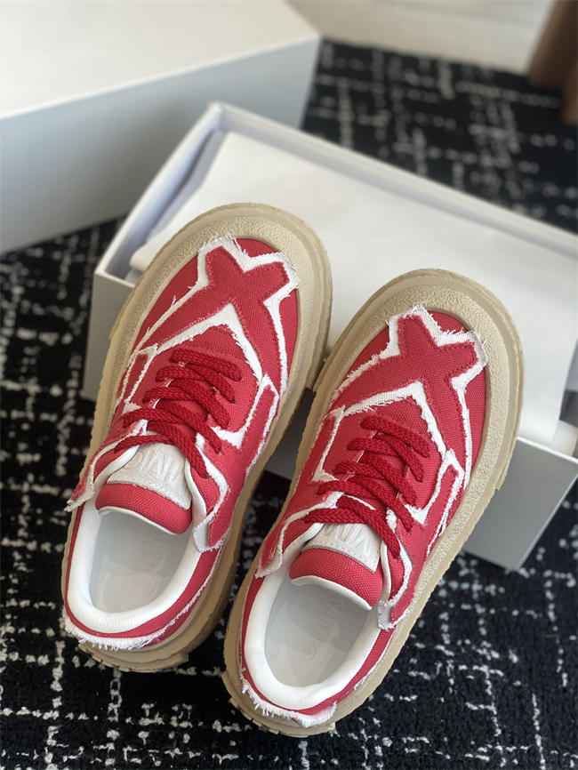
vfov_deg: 36.8
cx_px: 289
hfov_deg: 28.0
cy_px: 385
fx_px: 1157
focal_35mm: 52
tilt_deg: -45.8
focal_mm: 6
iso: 20
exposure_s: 1/122
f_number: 2
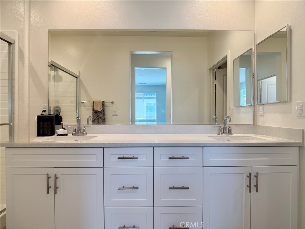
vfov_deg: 56.8
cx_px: 152
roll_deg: +0.0
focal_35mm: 24
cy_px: 114
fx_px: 211
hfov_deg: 71.6
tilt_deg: -0.4
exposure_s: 1/189
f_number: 1.78
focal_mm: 6.76
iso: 100
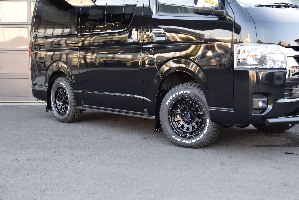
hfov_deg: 35.0
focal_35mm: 57
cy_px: 100
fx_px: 474
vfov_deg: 23.8
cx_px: 150
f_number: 5.6
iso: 400
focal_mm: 38
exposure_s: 1/125
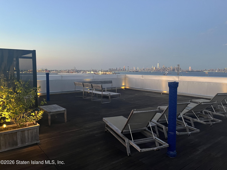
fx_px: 170
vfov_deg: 53.1
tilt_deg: -6.0
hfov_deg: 67.3
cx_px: 114
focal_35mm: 26
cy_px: 85
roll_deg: +0.0
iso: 400
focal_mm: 5.1
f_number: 1.6
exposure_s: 1/40
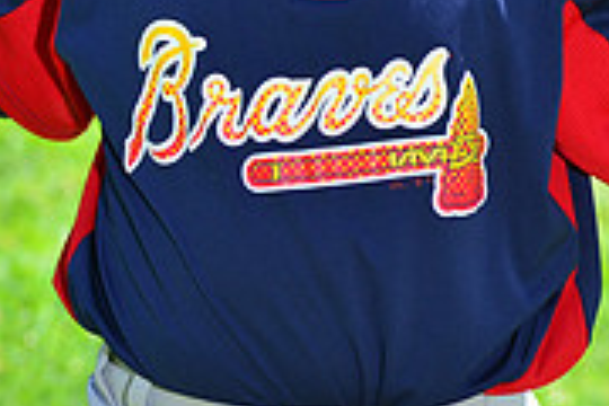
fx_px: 7358
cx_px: 355
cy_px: -130
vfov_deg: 3.2
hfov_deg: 4.7
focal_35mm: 435
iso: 200
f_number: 8
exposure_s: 1/200
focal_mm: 135
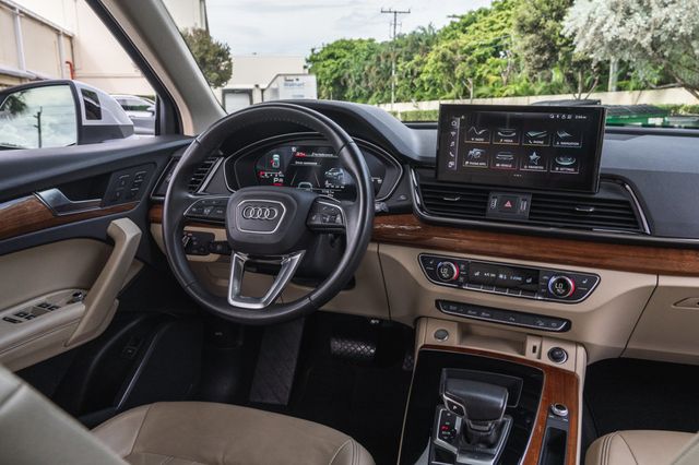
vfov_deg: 46.3
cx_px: 345
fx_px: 544
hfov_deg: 65.5
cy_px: 232
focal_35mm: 28
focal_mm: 24
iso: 640
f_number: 8
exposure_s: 1/100
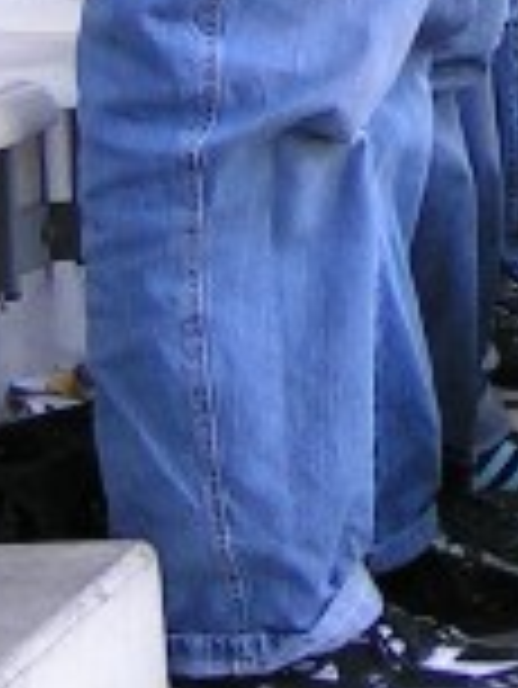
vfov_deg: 9.7
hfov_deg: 7.3
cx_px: 851
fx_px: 3965
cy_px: -211
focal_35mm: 199
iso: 50
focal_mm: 5.8
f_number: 2.8
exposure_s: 1/50
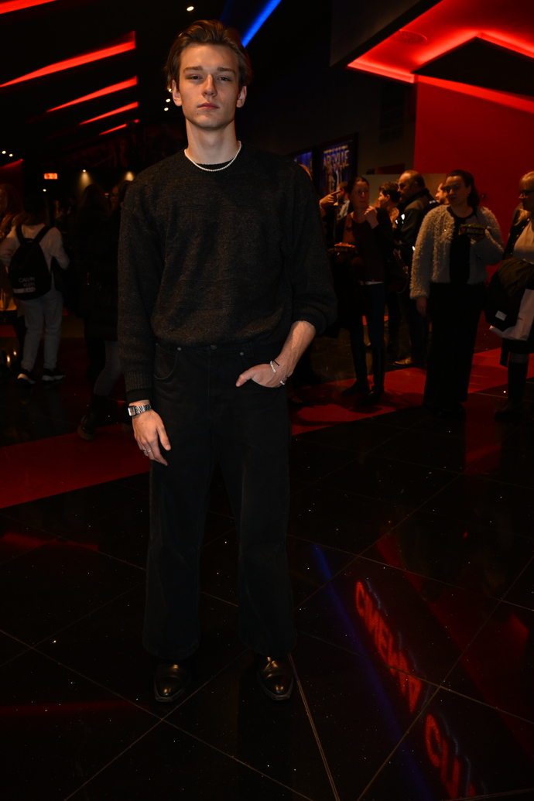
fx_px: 712
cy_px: 400
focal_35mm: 32
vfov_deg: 58.7
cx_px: 267
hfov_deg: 41.1
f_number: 5.6
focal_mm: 32
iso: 2000
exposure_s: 1/100
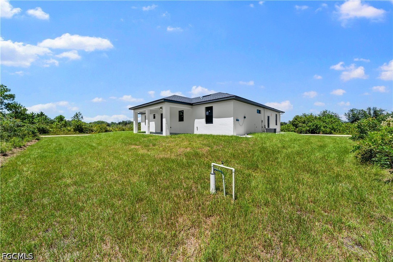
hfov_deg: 112.6
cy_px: 131
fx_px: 131
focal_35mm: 12
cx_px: 196
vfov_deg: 90.0
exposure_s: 1/160
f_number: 9
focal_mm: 12
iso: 200
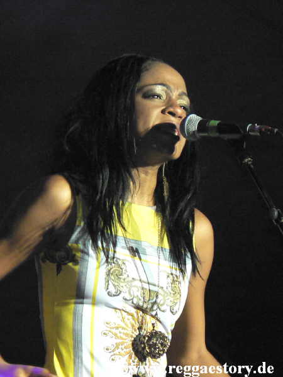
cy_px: 188
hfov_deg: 5.3
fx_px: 3041
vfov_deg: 7.1
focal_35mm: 279
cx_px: 142
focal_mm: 47.8
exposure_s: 1/60
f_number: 3.3
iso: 400
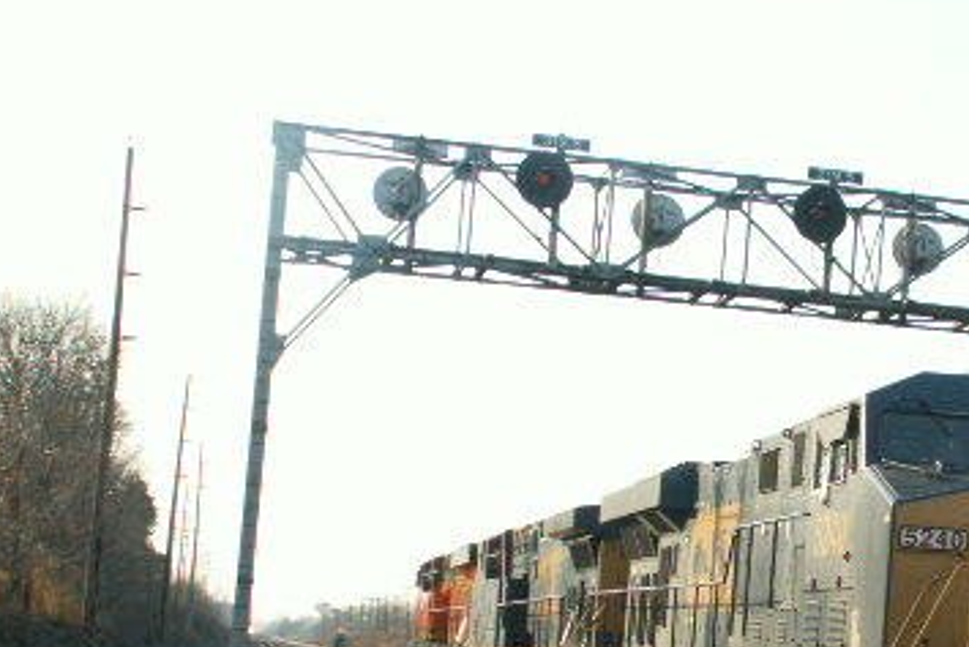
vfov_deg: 15.1
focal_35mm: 90
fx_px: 2423
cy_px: 571
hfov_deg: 22.3
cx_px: 800
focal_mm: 7.97
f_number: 3.2
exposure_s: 1/250
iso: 50
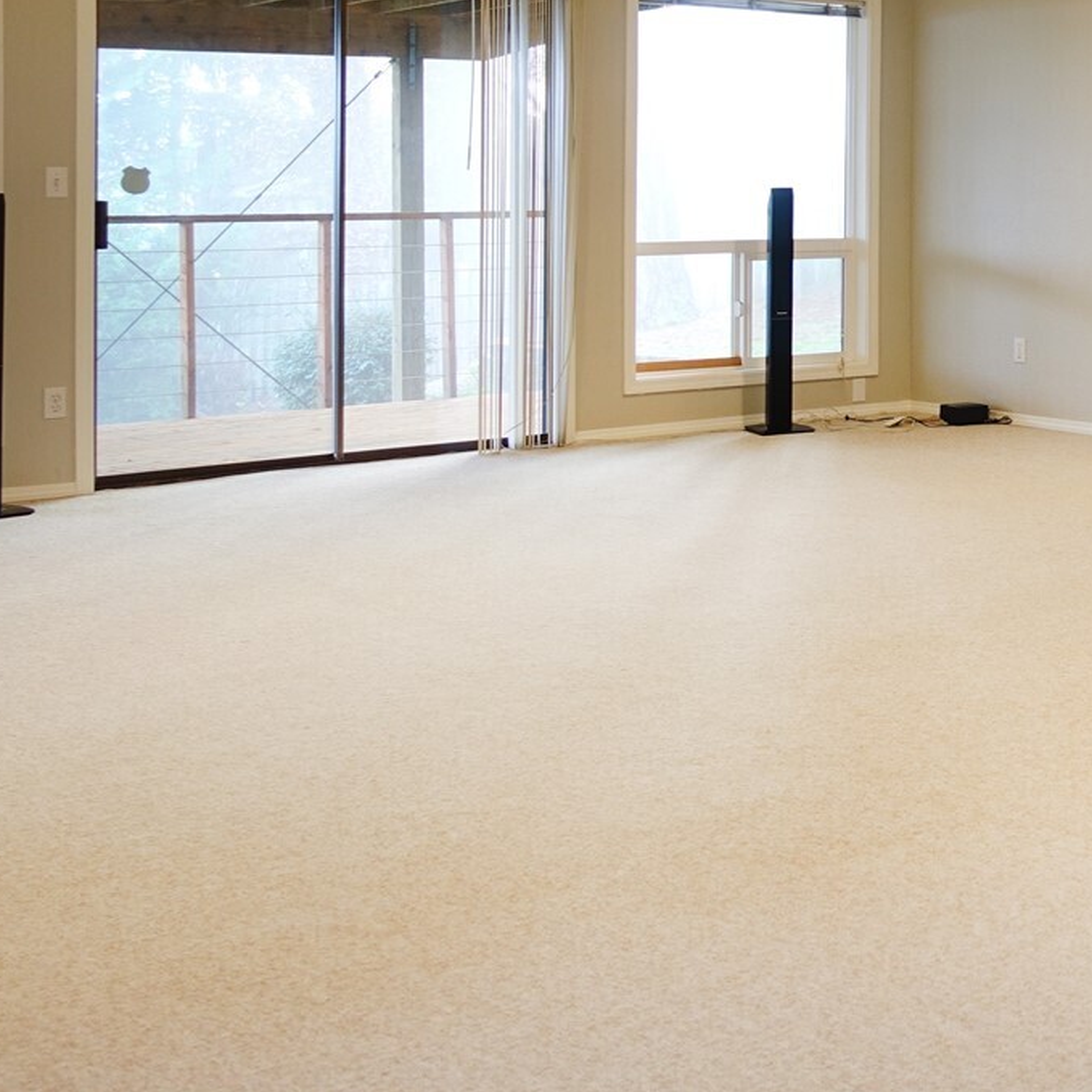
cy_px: 187
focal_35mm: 51
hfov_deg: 30.4
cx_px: 1162
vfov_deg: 32.3
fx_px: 1820
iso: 100
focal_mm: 8.8
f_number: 2
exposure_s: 1/25
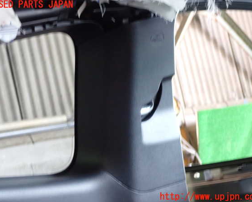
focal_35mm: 86
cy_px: 101
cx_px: 126
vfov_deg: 17.9
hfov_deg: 22.2
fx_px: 642
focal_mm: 14.62
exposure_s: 1/20
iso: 1250
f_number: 4.3
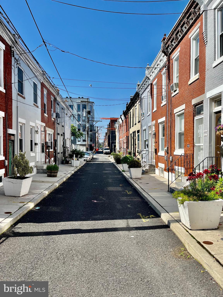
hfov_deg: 53.1
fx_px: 223
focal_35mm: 26
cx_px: 112
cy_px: 148
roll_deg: +0.6
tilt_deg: -1.3
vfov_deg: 67.3
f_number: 1.6
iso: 50
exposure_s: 1/3521
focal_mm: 5.1
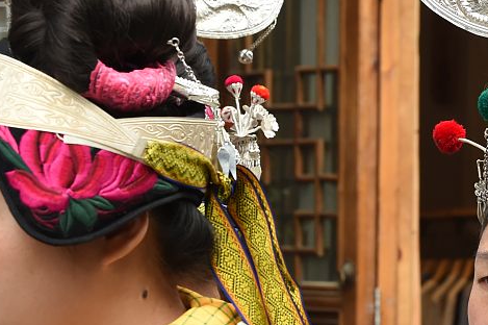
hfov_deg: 8.4
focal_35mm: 243
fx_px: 3292
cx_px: 577
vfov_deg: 5.6
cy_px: 214
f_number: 11
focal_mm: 95
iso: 1600
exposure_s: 1/500
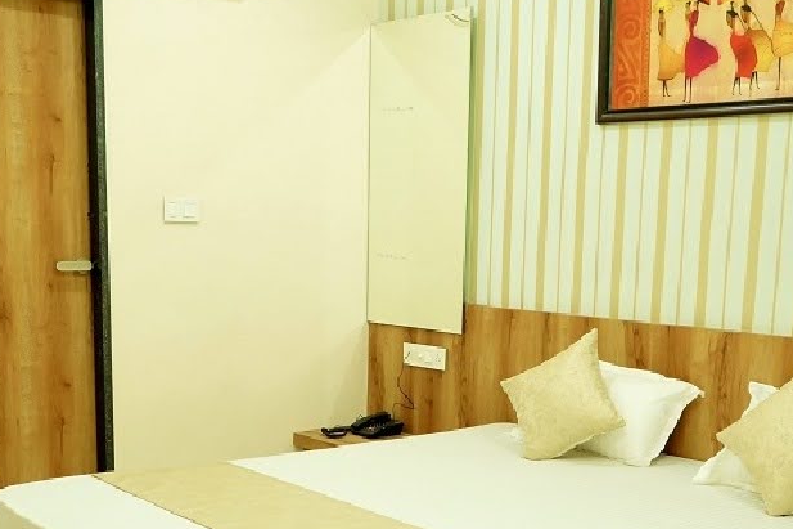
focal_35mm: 42
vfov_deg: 31.7
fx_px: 925
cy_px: 343
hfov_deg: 46.3
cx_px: 346
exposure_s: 1/60
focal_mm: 24
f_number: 4.5
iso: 1250
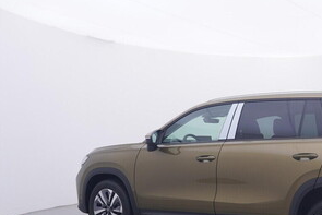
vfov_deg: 31.5
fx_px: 375
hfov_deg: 44.0
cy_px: 159
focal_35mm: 42
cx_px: 263
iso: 200
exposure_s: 1/80
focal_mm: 15
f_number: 5
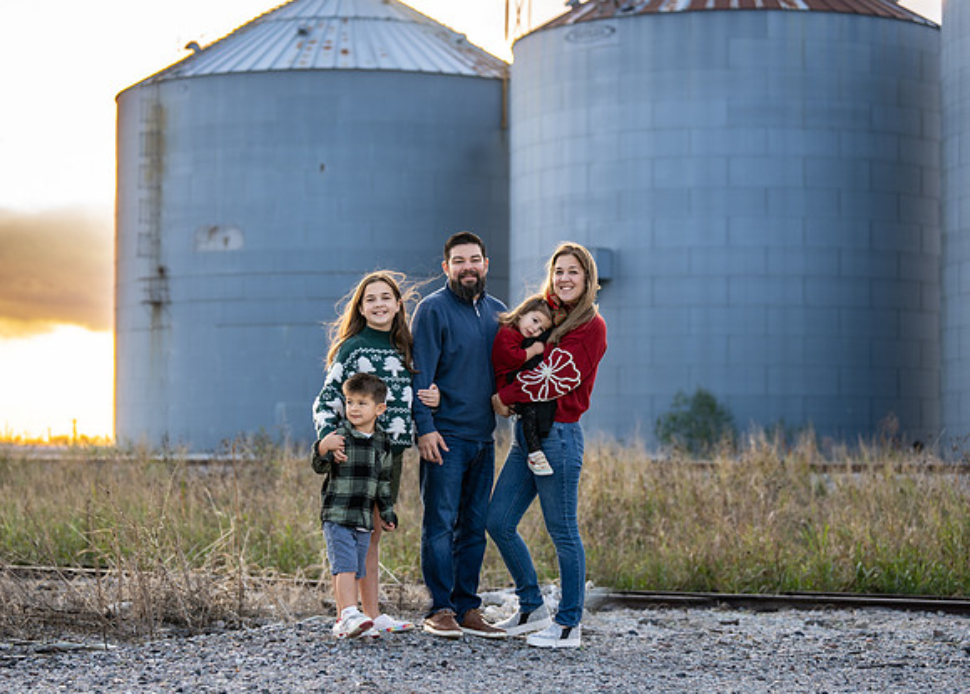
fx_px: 2294
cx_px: 429
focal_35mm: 83
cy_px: 387
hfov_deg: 23.9
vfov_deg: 17.2
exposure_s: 1/320
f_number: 2.8
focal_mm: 70
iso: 100
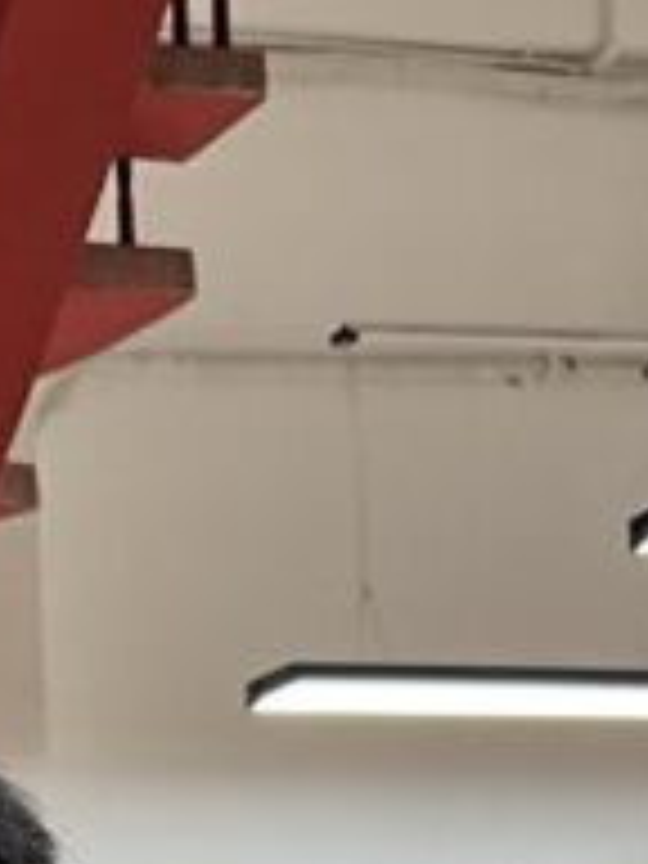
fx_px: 3769
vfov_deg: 11.3
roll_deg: +3.4
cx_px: -306
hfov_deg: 9.6
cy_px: 1958
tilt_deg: -6.8
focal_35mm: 151
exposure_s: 1/50
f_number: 1.8
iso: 40
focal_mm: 3
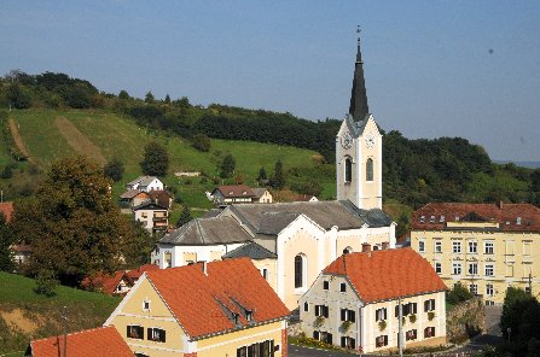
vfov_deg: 22.5
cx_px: 270
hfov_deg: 33.5
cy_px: 178
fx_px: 898
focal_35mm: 60
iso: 400
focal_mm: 40
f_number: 14
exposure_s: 1/800
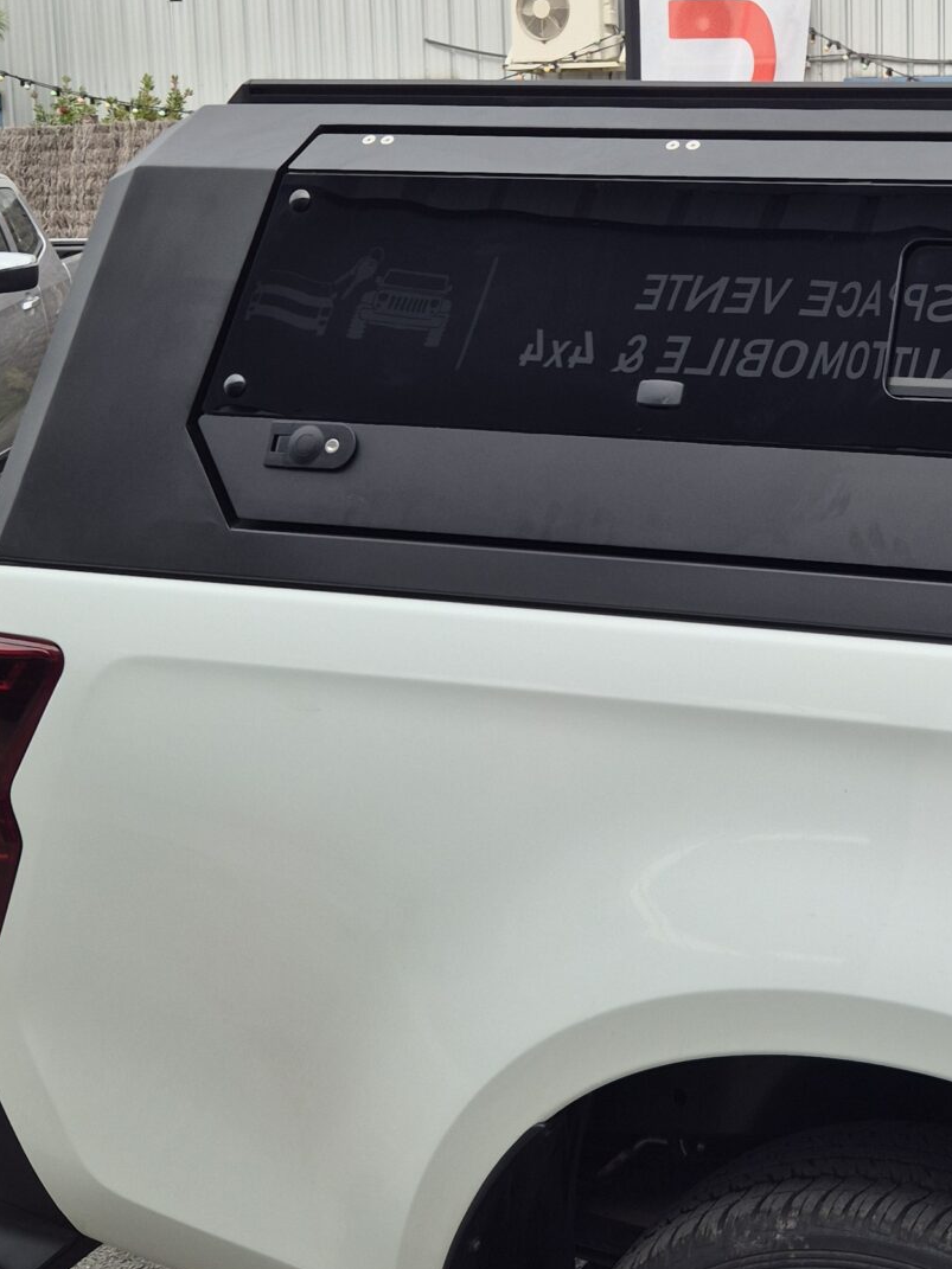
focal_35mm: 55
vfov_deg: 34.7
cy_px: 470
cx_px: 906
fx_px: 2017
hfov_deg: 25.5
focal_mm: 5.4
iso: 25
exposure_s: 1/1160
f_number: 1.8
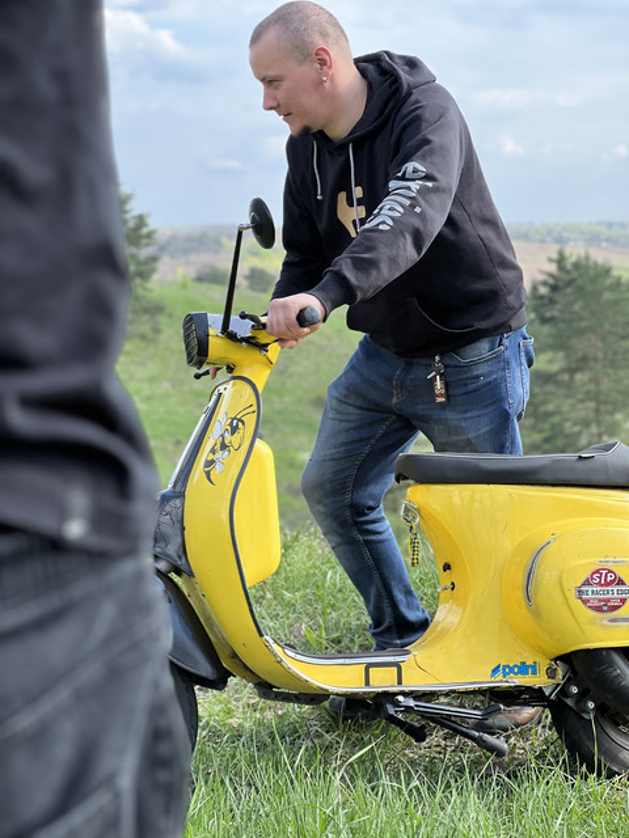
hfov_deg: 19.1
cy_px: 419
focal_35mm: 77
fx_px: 1866
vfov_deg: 25.3
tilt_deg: -3.9
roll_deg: +1.1
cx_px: 314
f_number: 2.8
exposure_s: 1/166
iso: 25
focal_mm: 9
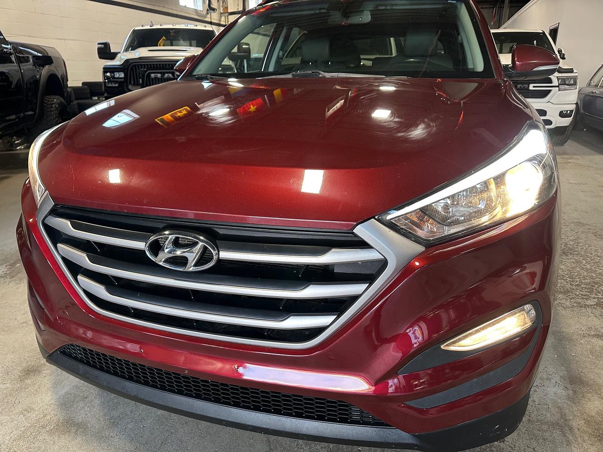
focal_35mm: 24
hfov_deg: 71.6
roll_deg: +0.6
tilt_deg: -19.8
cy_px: 226
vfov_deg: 56.8
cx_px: 302
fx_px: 418
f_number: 1.78
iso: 200
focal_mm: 6.86
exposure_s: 1/52
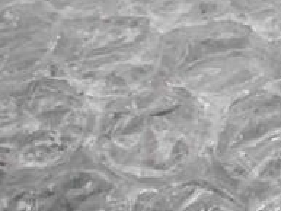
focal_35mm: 86
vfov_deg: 17.2
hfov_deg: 19.3
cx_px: 443
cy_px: 83
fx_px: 699
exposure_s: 1/30
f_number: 3.5
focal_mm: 4.6
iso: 800
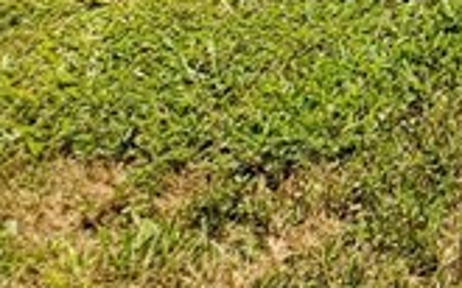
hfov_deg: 10.4
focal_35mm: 171
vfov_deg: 7.0
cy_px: -495
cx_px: 1154
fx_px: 2152
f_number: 2.4
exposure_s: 1/1324
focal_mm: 4.3
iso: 50
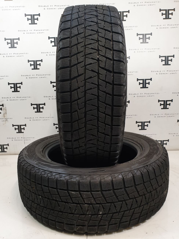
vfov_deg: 67.3
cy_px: 120
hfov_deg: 53.1
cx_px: 90
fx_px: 179
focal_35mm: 26
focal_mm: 4.3
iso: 100
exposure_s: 1/50
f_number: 2.4
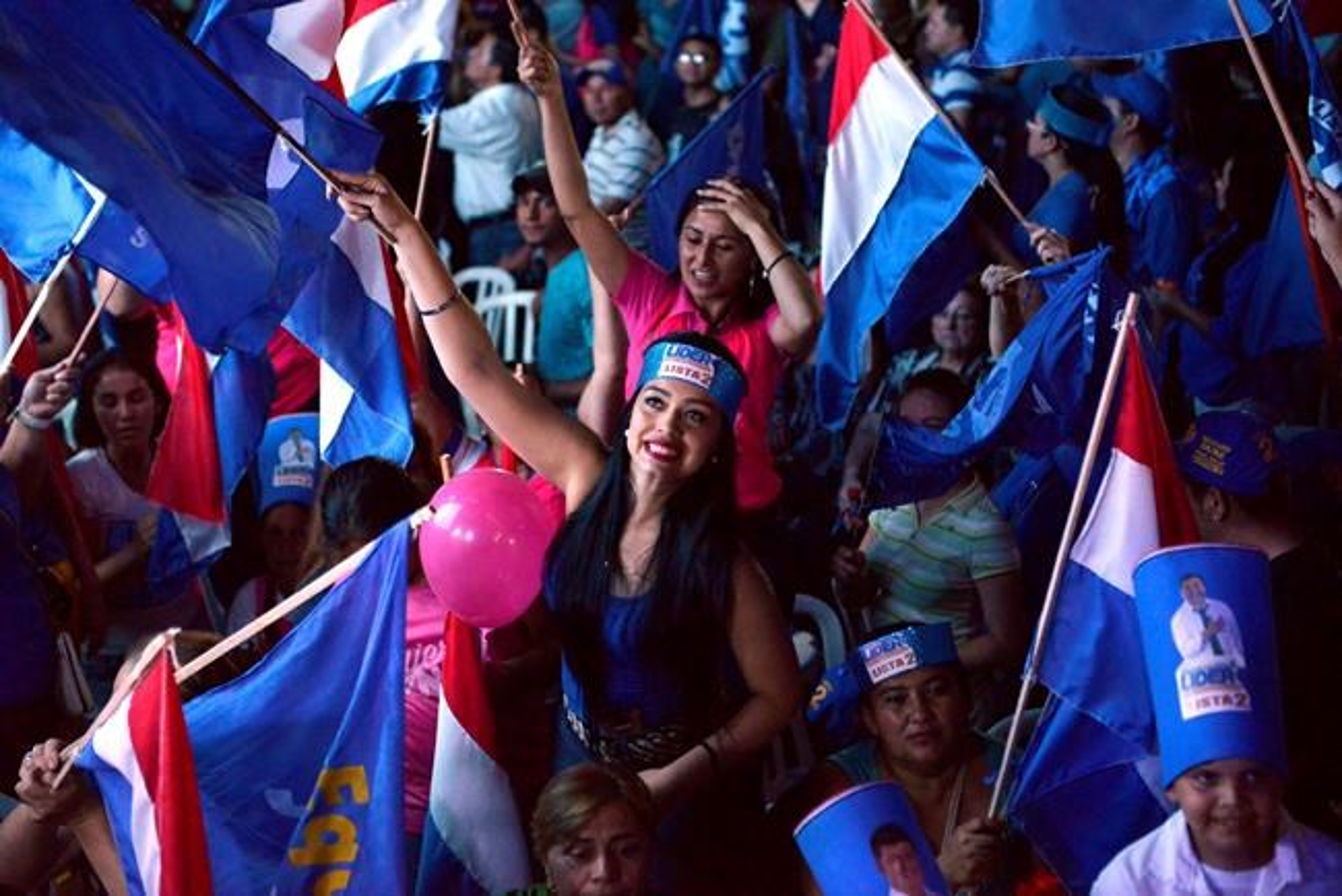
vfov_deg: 33.4
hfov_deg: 48.4
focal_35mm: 40
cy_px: 448
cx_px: 671
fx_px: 1492
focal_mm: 40
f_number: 2.8
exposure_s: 1/800
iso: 6400
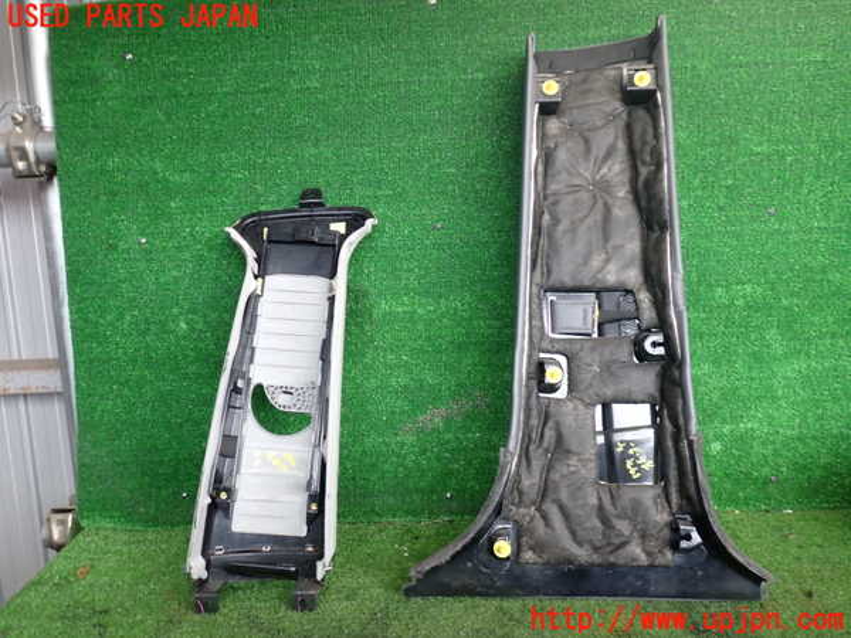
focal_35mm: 30
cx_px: 426
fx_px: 738
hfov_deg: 60.0
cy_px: 319
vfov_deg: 46.8
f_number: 2.3
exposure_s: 1/60
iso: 200
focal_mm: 5.4
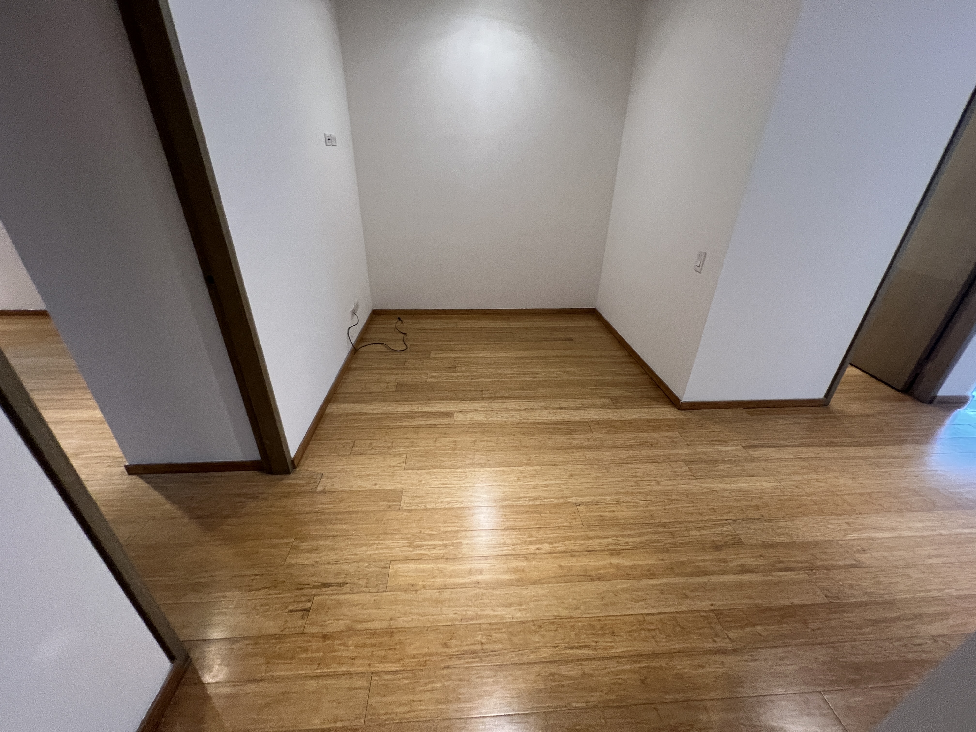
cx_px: 488
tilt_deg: -29.0
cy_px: 366
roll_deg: -1.6
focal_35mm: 13
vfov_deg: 89.9
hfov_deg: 106.2
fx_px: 367
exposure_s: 1/60
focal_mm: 1.57
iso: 250
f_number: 1.8
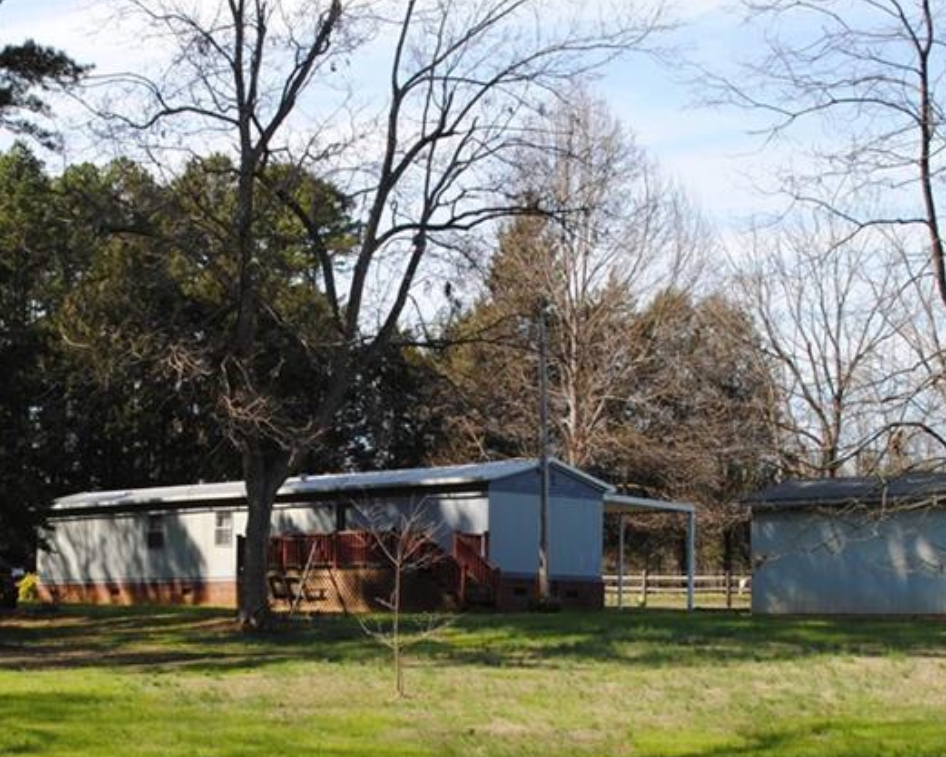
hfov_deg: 26.3
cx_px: 374
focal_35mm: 72
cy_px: 523
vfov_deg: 21.2
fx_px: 2016
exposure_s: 1/200
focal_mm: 26
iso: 100
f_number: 6.3
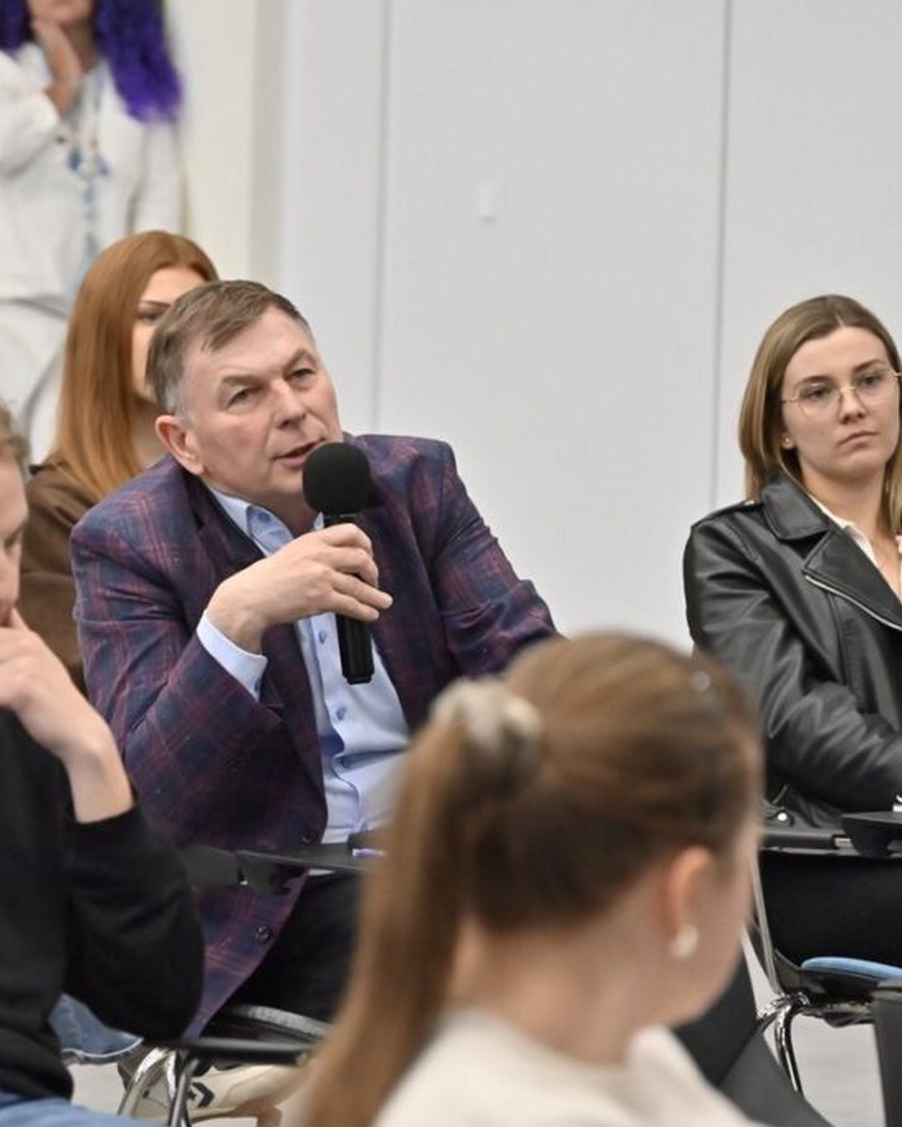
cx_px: 263
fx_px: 8474
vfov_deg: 7.6
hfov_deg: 6.1
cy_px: 564
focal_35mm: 254
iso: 5600
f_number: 6.3
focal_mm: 180
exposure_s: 1/200
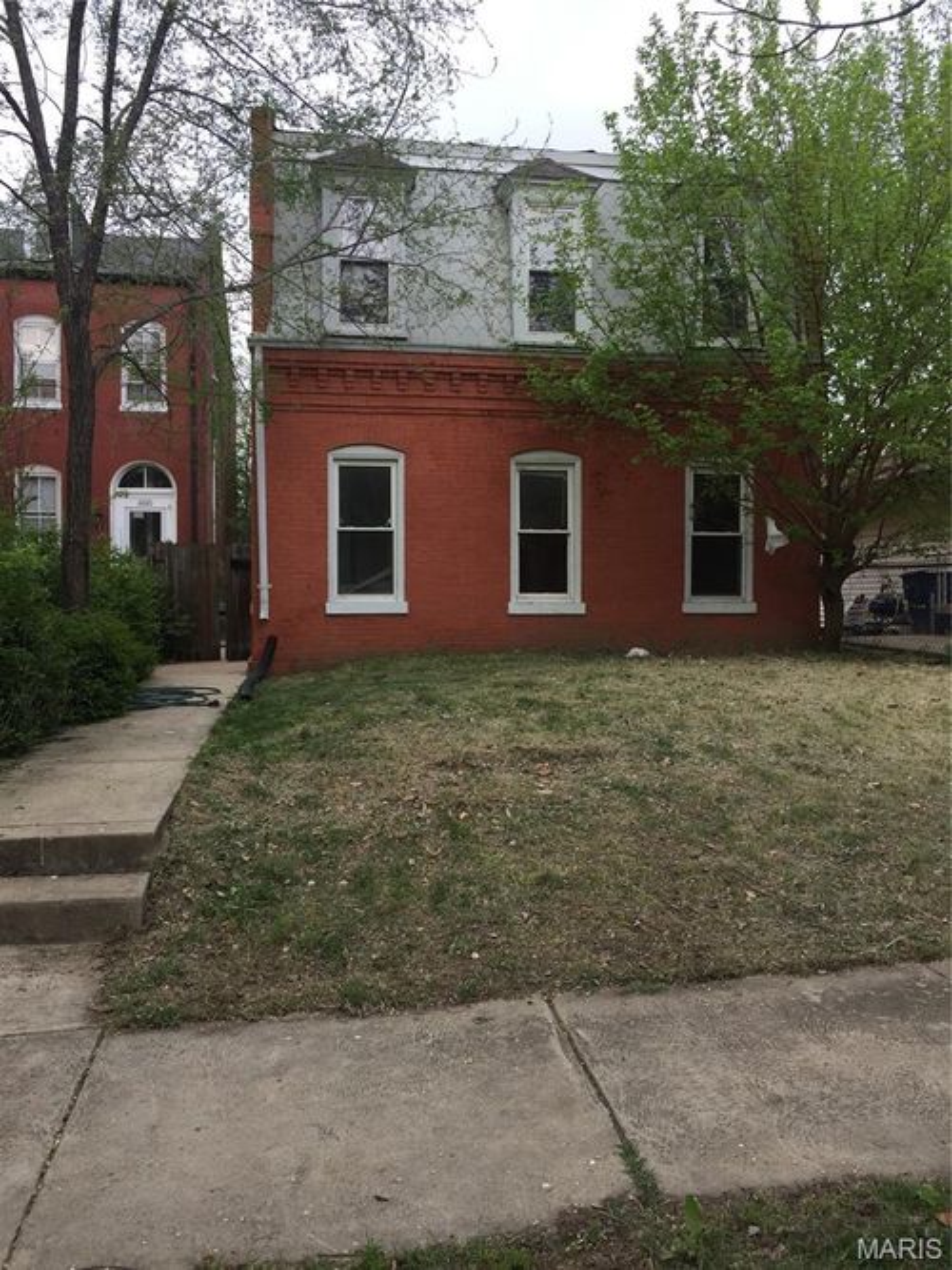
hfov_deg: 48.2
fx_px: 1064
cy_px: 635
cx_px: 476
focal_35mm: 29
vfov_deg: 61.7
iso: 32
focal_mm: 4.15
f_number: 2.2
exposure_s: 1/694
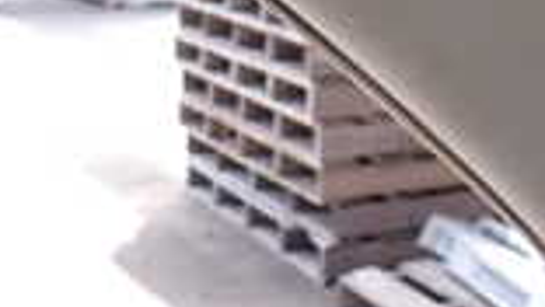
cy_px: -150
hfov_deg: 18.5
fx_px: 1518
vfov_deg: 11.1
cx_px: 758
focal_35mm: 105
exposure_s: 1/160
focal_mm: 4.5
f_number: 2.8
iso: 100
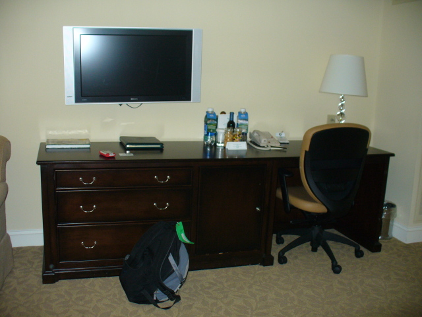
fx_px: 451
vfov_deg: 38.7
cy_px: 158
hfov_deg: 50.1
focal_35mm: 37
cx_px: 211
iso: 160
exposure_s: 1/30
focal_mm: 6.1
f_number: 2.8
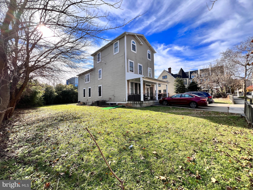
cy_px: 95
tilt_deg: +1.8
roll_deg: +0.5
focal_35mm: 13
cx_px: 126
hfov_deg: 106.2
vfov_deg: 89.9
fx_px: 95
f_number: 1.8
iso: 32
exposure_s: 1/669
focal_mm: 1.57
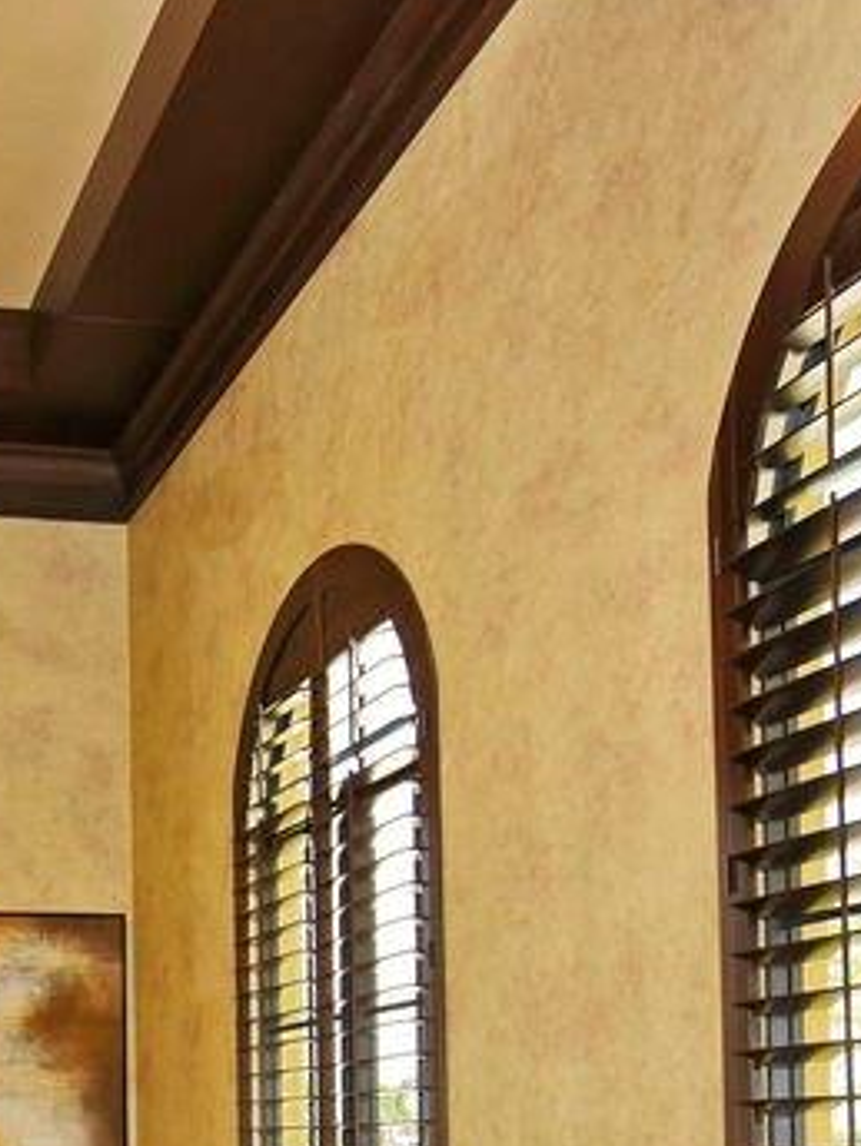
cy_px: 1138
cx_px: -103
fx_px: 1491
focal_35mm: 45
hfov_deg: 28.9
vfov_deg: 37.7
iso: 400
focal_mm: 14
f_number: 5.6
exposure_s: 1/250
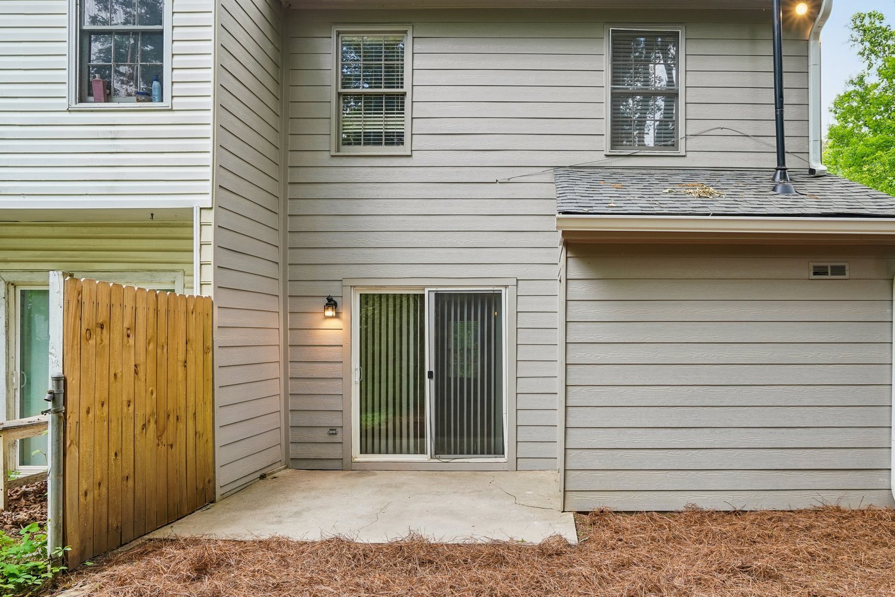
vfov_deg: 49.5
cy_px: 280
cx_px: 540
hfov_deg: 68.6
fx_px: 646
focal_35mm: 26
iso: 320
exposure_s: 1/30
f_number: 8
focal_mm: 19
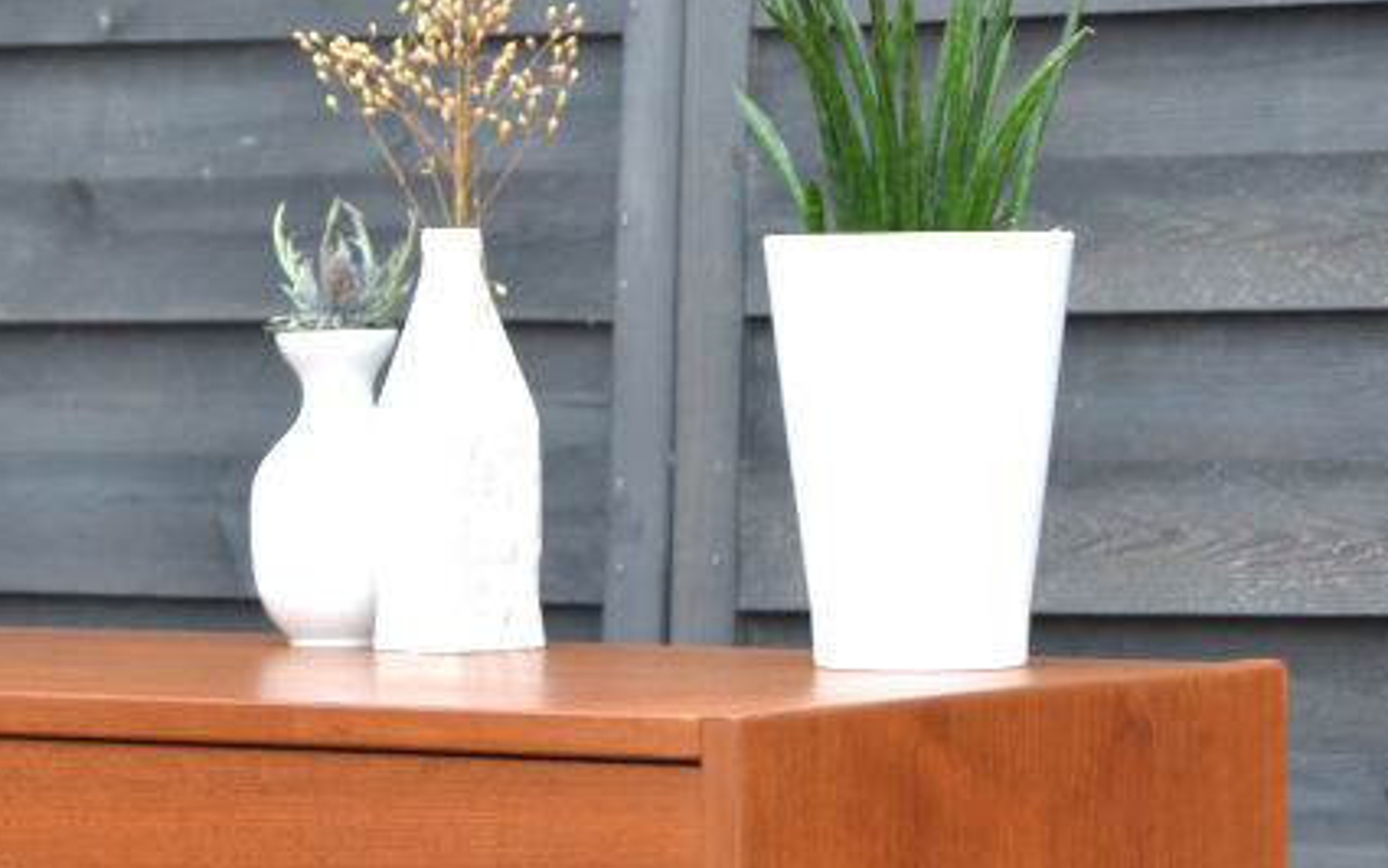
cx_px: 163
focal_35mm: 178
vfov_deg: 7.4
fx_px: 6739
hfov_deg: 11.7
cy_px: 656
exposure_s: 1/125
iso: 400
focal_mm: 55
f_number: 5.6
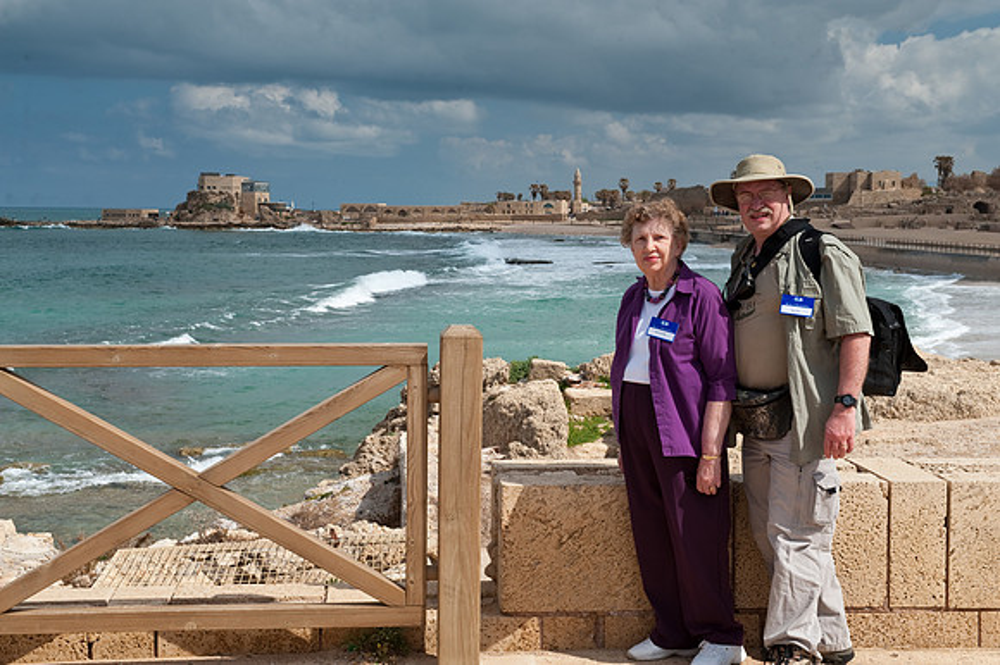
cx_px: 500
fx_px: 1555
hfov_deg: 35.7
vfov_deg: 24.2
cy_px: 332
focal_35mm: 56
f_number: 14
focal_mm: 56
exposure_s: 1/125
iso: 200
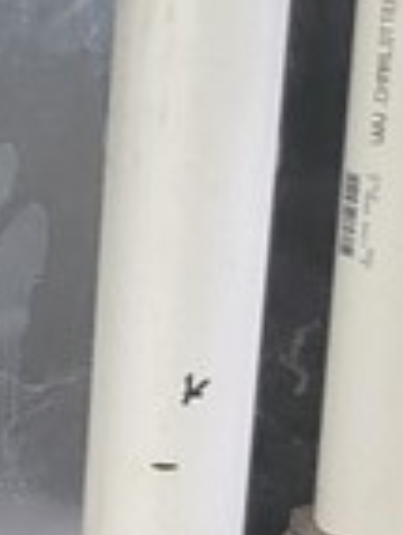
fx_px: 2894
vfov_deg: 9.6
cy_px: 1168
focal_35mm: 187
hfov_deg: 7.6
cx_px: -478
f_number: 1.8
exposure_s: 1/24
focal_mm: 5.4
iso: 800
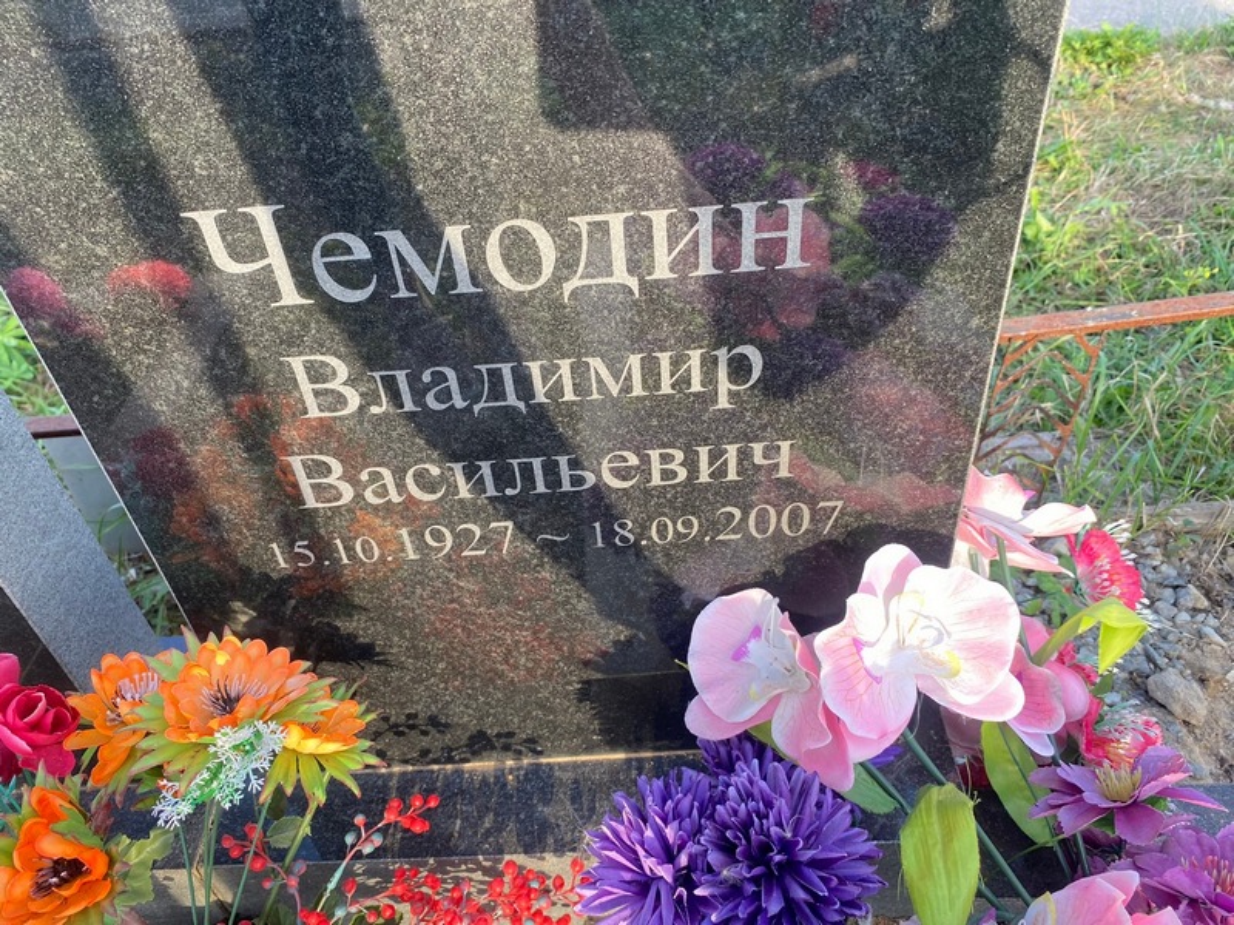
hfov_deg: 67.3
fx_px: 927
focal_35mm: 26
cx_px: 617
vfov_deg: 53.1
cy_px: 462
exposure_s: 1/128
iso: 32
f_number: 1.8
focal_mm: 4.25
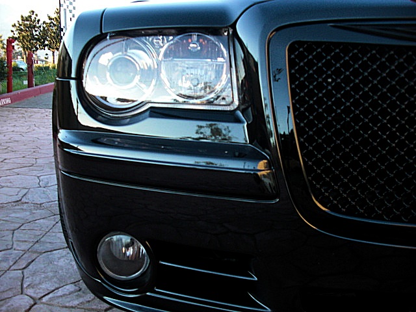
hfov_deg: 51.4
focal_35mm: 36
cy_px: 156
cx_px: 208
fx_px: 433
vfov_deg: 39.7
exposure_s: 1/100
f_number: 2.8
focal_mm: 6.3
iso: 200
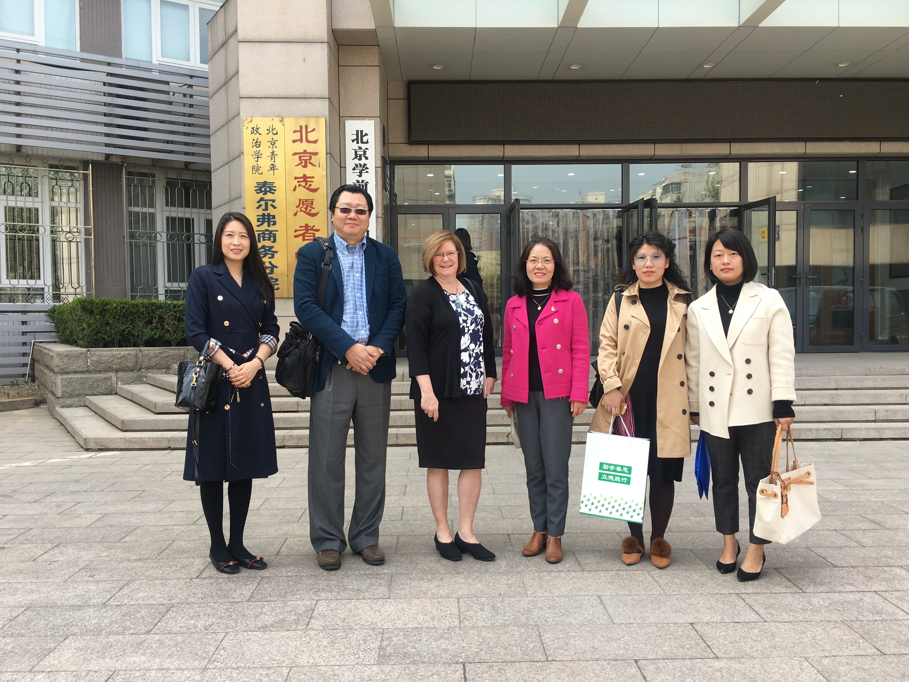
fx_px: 762
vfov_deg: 48.2
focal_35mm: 29
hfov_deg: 61.7
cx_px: 454
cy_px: 341
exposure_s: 1/267
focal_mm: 4.15
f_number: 2.2
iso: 25
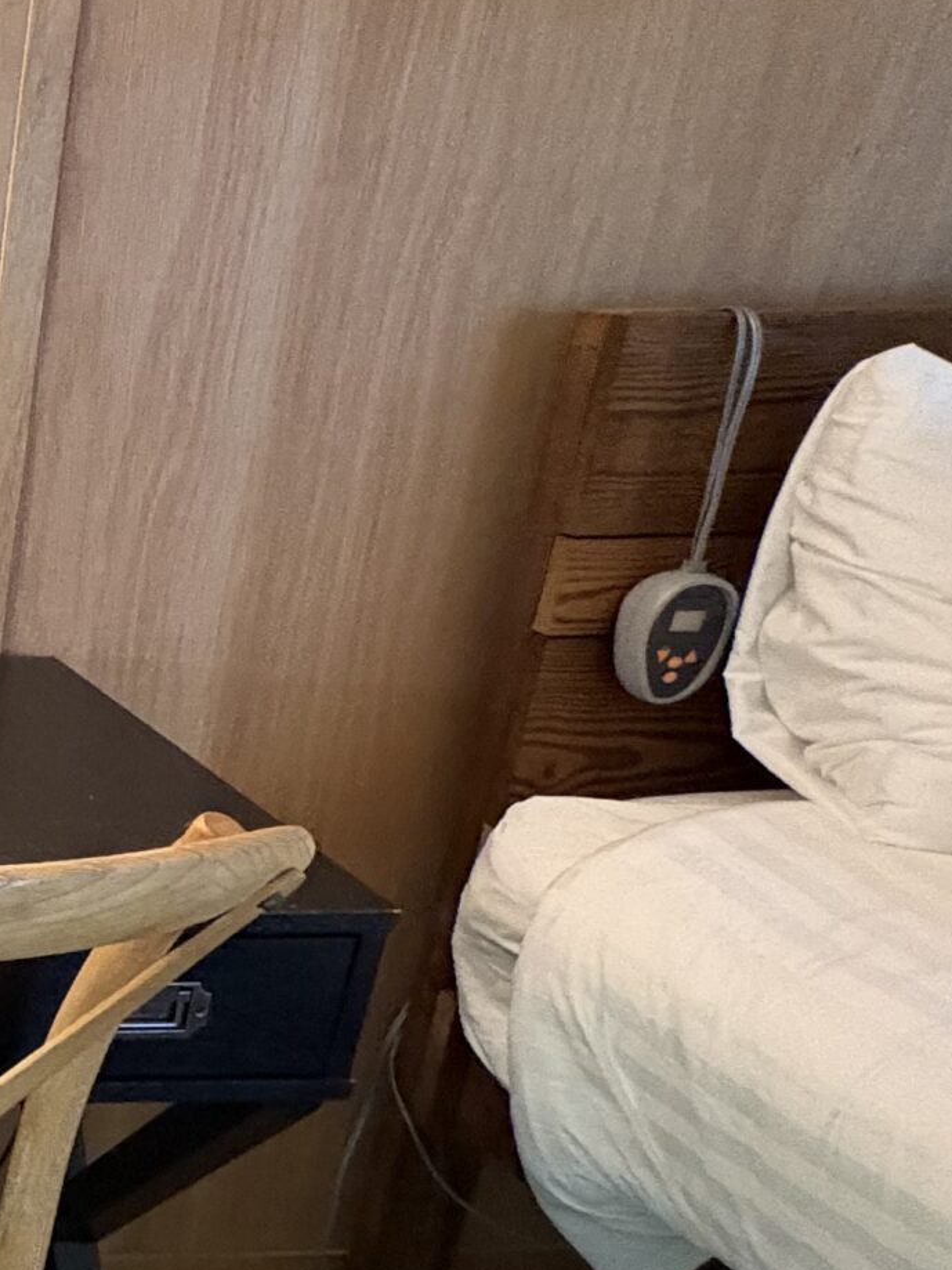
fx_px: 1430
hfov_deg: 24.8
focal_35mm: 39
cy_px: 713
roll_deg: +1.6
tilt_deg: -19.6
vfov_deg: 47.8
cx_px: -586
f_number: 2.2
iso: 1000
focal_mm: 2.22
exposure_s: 1/40
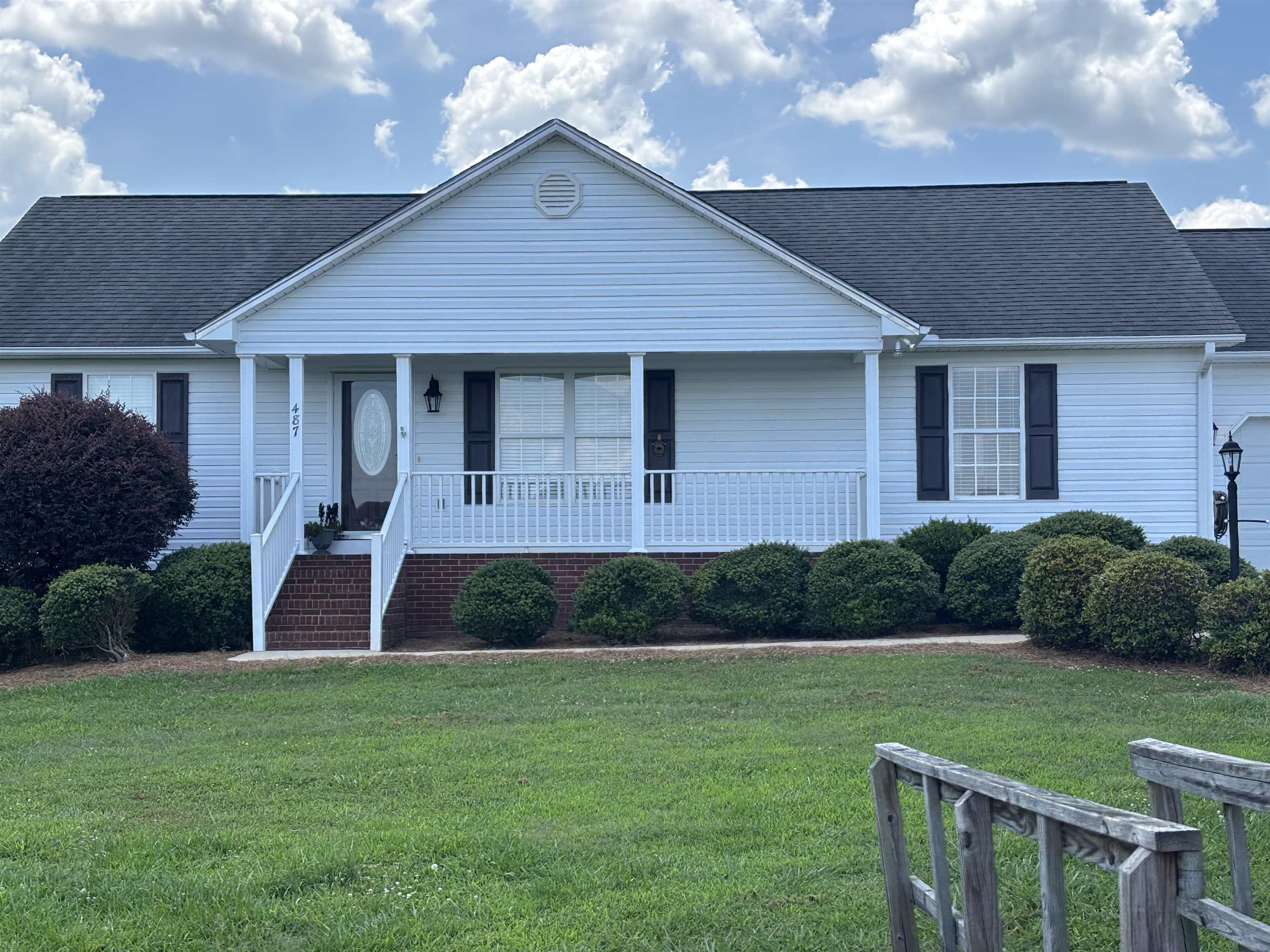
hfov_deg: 36.8
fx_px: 1908
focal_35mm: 52
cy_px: 476
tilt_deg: +2.4
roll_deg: +0.5
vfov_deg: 28.0
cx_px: 635
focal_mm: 5.96
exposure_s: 1/1127
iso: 32
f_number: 1.6
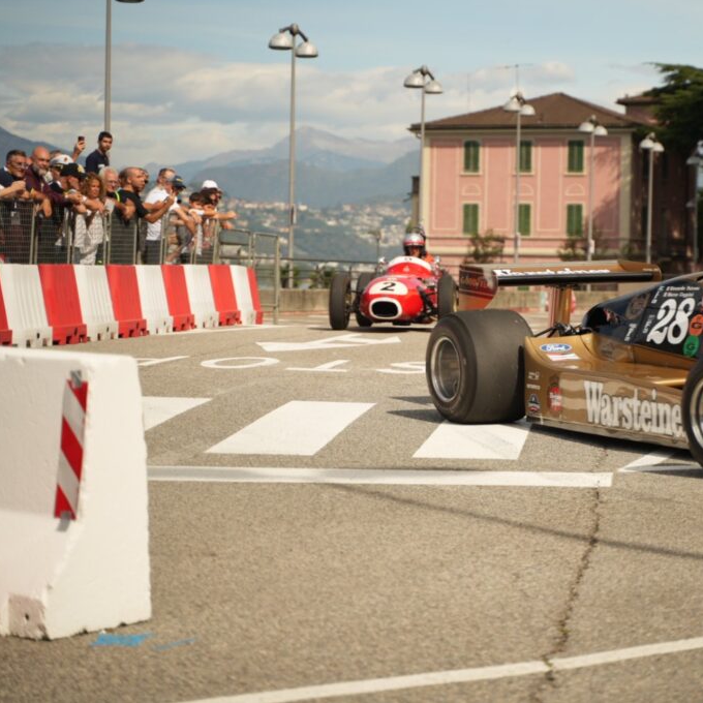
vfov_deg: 18.1
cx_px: 509
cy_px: 350
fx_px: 2206
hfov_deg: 18.0
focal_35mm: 96
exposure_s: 1/640
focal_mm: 75
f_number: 2.8
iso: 500
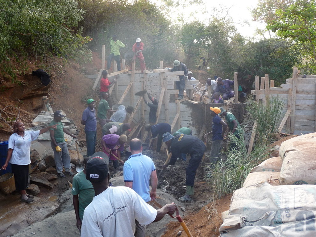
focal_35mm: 34
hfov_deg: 54.0
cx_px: 158
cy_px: 118
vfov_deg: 41.8
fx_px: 310
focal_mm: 5.6
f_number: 3.6
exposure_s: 1/50
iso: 100
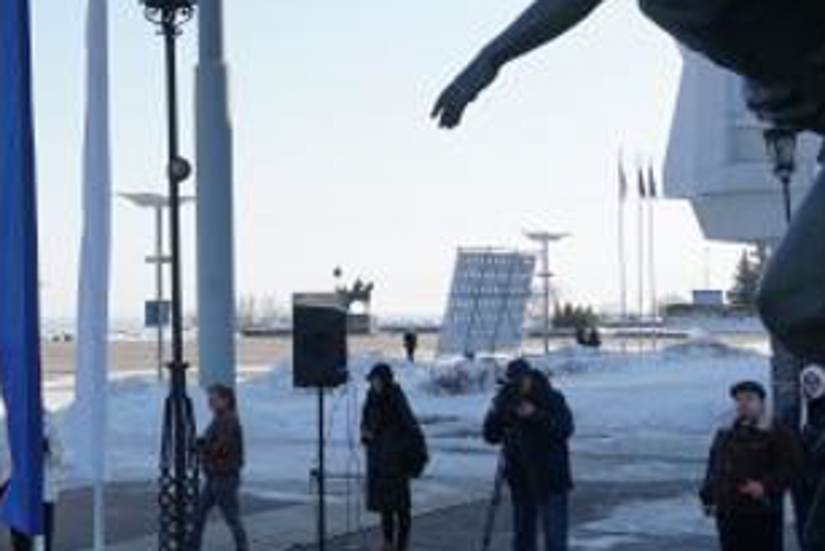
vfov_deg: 20.6
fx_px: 1513
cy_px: 263
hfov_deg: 28.3
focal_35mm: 66
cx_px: -30
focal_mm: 18
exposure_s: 1/500
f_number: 5
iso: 100
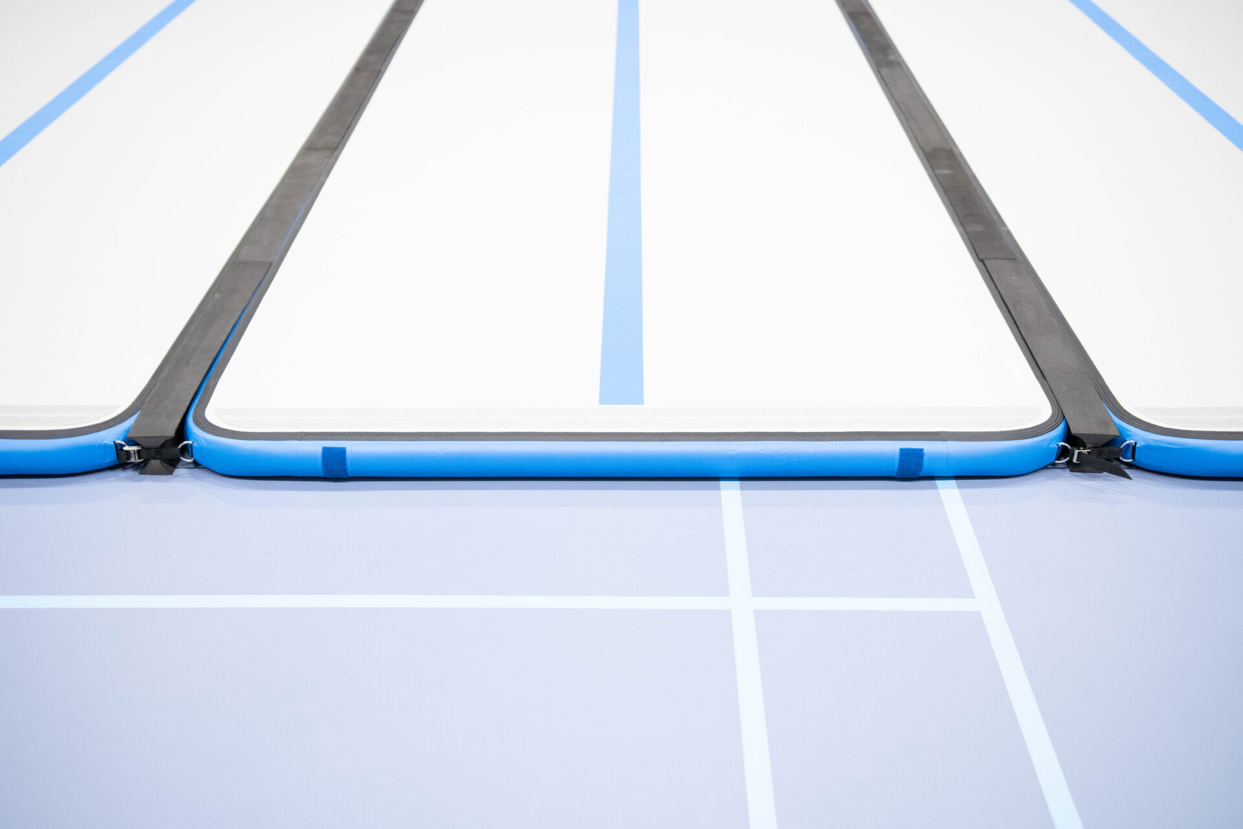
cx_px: 622
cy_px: 414
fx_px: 1450
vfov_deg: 31.9
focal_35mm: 42
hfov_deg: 46.4
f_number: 2
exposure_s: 1/200
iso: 1600
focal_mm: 28
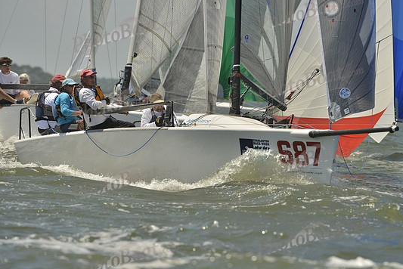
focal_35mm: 435
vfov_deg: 3.2
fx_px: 4872
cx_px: 219
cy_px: 131
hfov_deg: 4.7
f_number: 9
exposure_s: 1/1250
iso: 280
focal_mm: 400
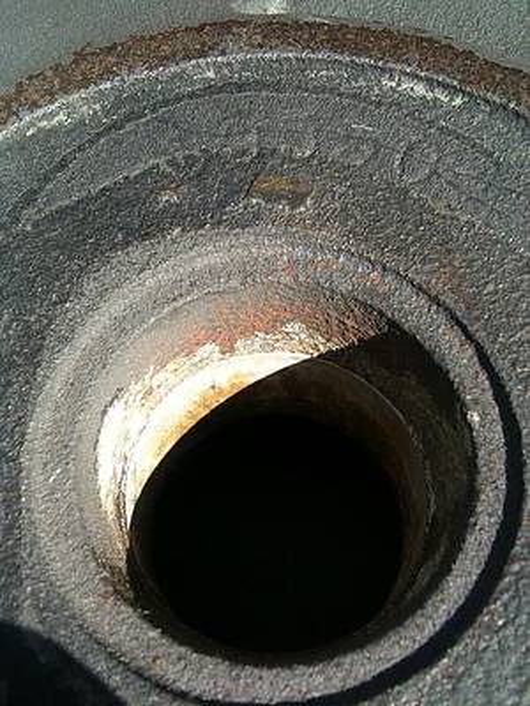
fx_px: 715
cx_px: 265
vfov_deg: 52.6
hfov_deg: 40.7
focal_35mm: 35
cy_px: 353
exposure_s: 1/469
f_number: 2.8
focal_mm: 3.85
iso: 64
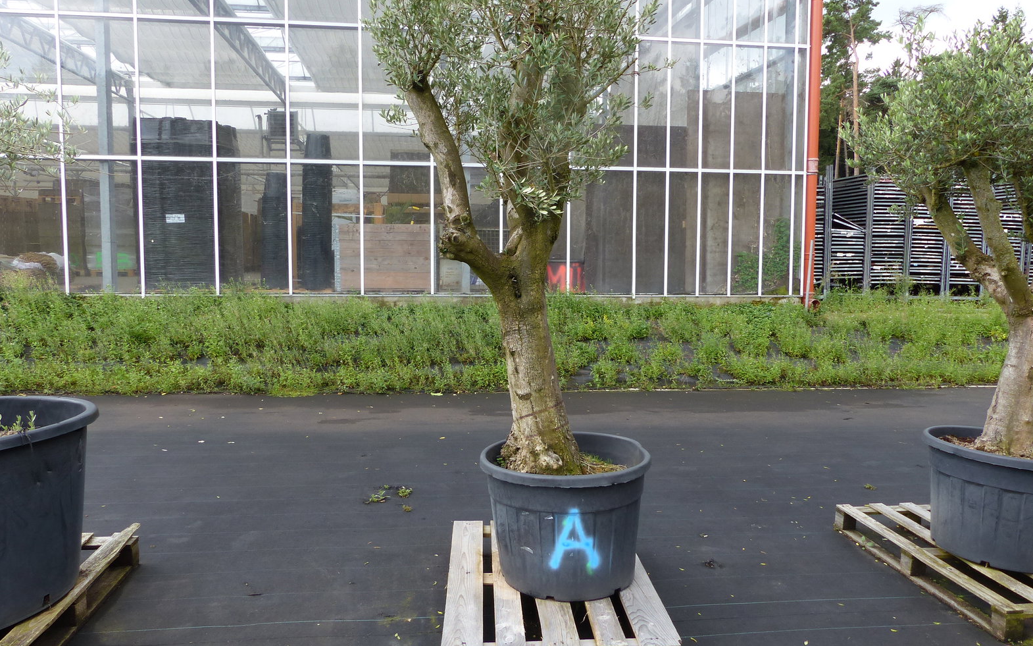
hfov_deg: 68.4
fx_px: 760
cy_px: 310
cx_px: 515
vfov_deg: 46.0
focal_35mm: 27
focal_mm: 4.5
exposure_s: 1/125
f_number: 3.5
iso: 100
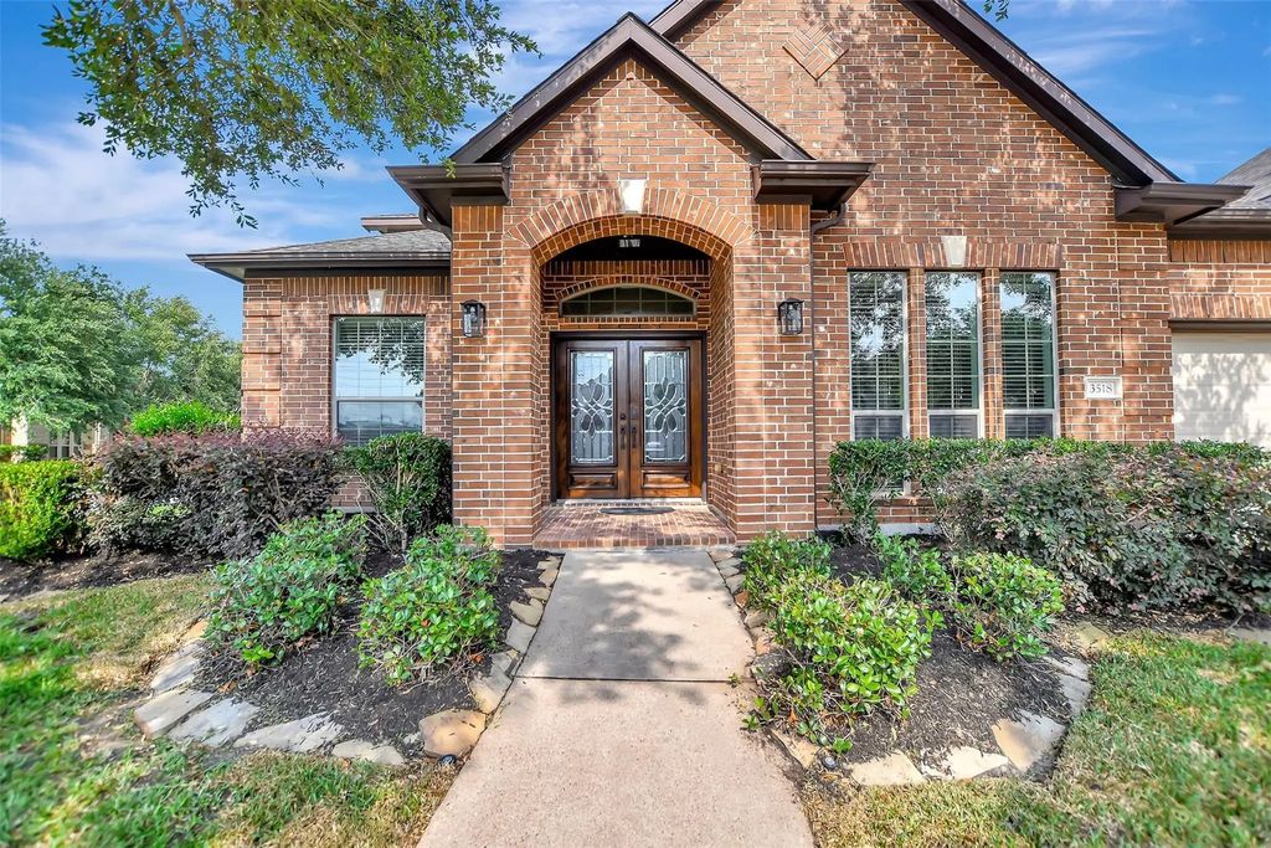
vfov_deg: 77.3
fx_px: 530
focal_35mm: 15
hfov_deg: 100.4
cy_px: 424
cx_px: 636
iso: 100
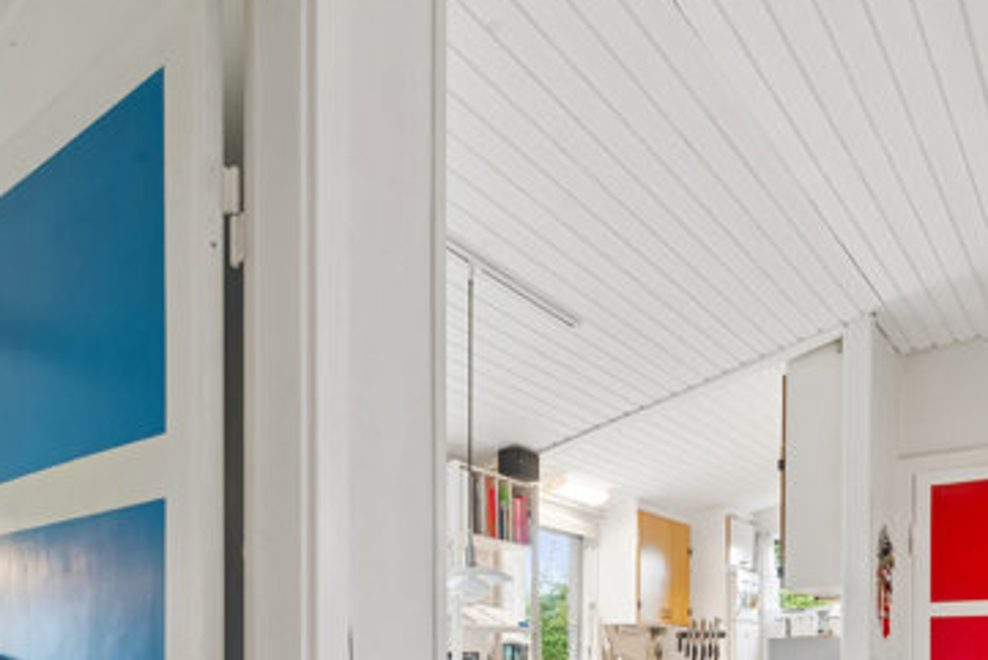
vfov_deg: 37.0
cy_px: 689
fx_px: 851
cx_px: 402
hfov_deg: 59.8
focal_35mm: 31
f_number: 10
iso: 200
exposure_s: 1/2
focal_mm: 14
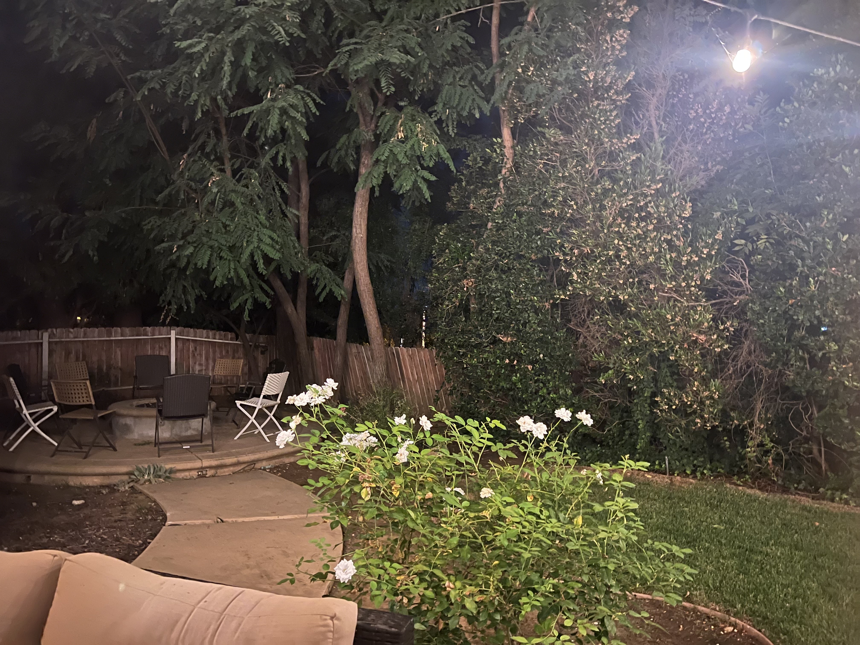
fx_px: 646
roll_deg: -0.7
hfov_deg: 67.3
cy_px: 322
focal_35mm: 26
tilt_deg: -0.9
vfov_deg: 53.1
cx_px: 430
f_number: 1.5
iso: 1250
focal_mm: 5.7
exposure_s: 1/9
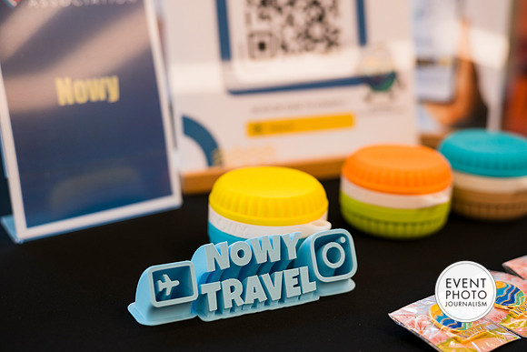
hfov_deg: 31.4
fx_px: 937
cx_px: 264
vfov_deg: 21.3
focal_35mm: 64
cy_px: 176
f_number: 3.2
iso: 500
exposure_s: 1/200
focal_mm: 64
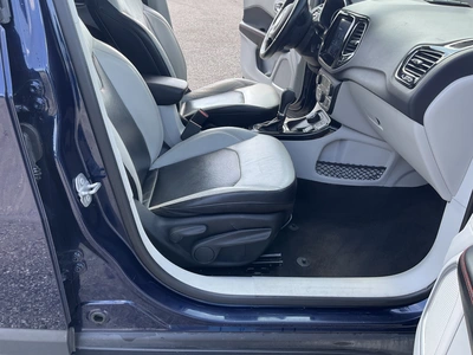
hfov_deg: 61.7
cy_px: 178
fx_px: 396
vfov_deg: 48.2
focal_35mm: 29
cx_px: 236
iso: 25
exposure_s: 1/122
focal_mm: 3
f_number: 1.8
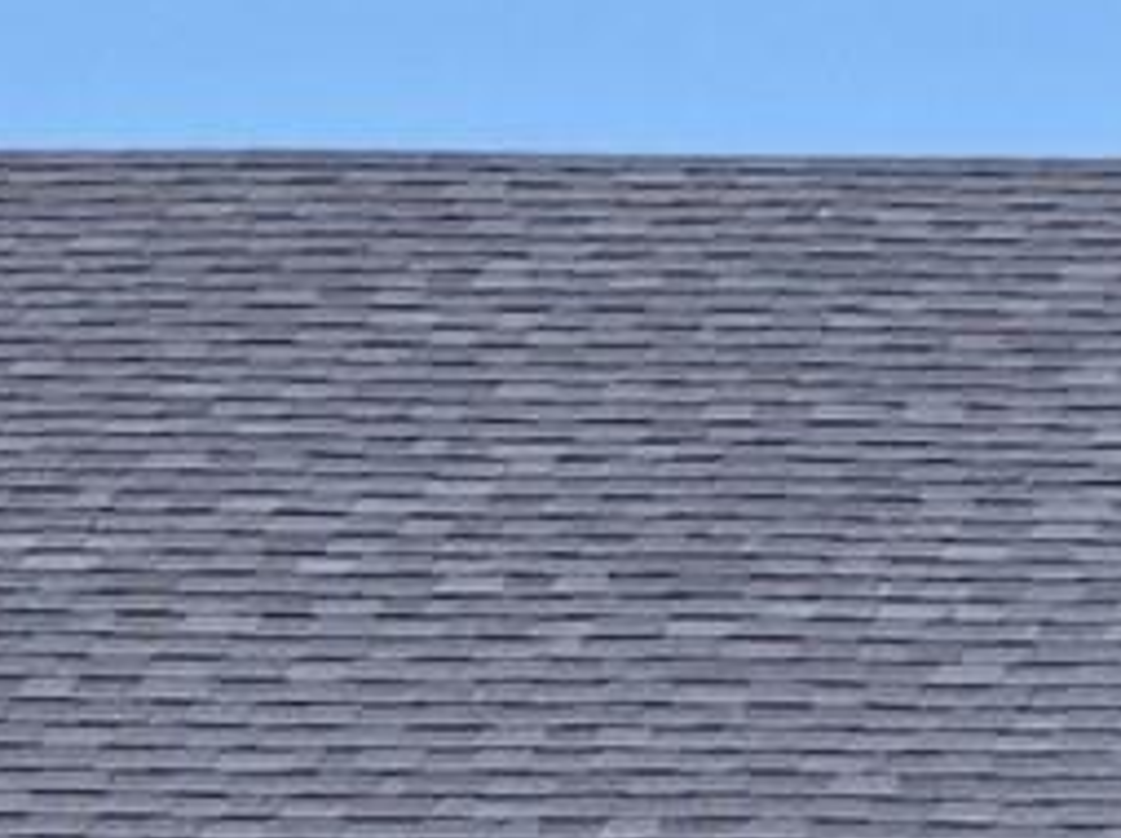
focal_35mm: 435
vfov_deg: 3.4
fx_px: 14074
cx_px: 1951
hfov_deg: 4.5
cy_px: 1601
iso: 50
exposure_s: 1/2246
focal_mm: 7.9
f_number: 2.4
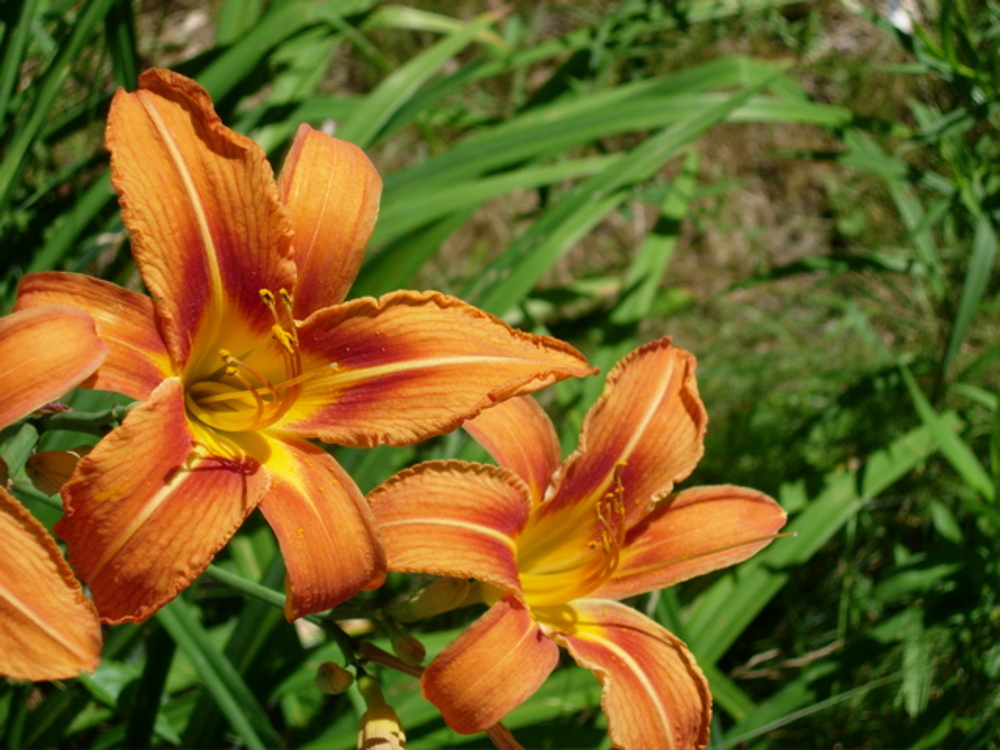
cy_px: 375
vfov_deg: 13.1
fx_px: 3264
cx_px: 500
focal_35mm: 113
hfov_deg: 17.4
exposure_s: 1/836
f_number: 4.9
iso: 64
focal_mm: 23.4
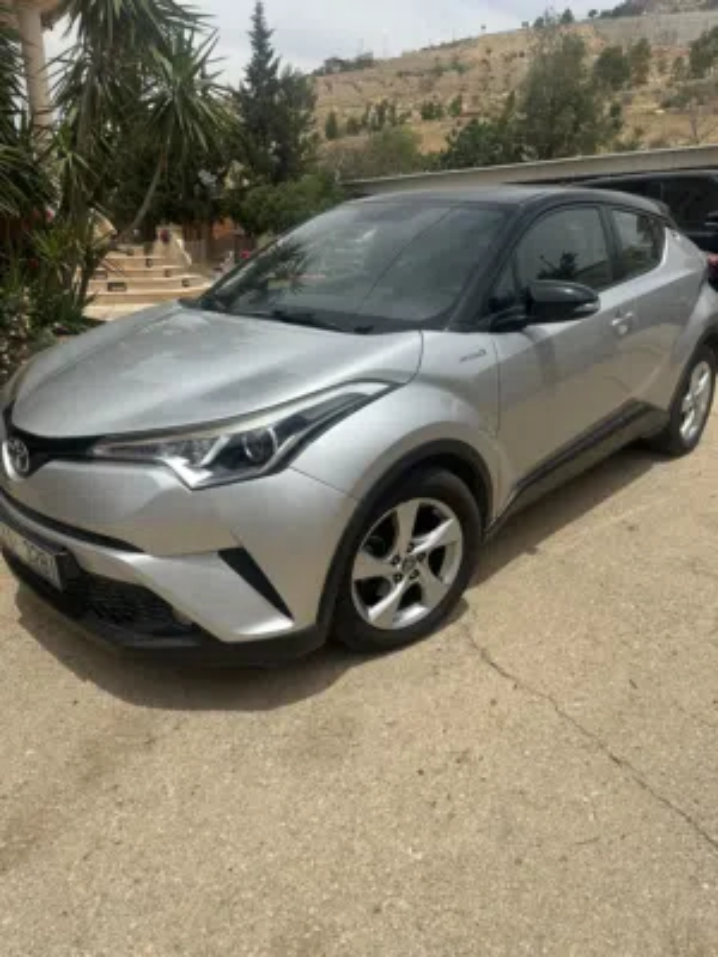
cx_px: 359
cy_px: 478
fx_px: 664
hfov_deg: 56.8
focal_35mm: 24
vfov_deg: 71.6
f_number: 1.78
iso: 80
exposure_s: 1/8929
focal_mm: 6.86
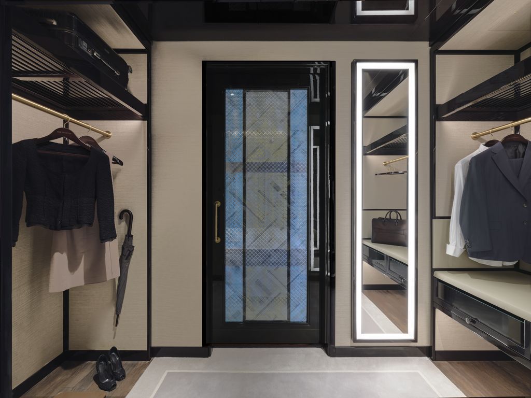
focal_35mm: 16
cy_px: 199
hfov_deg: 94.5
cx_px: 266
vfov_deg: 78.1
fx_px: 245
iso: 200
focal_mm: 20
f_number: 11
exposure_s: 1
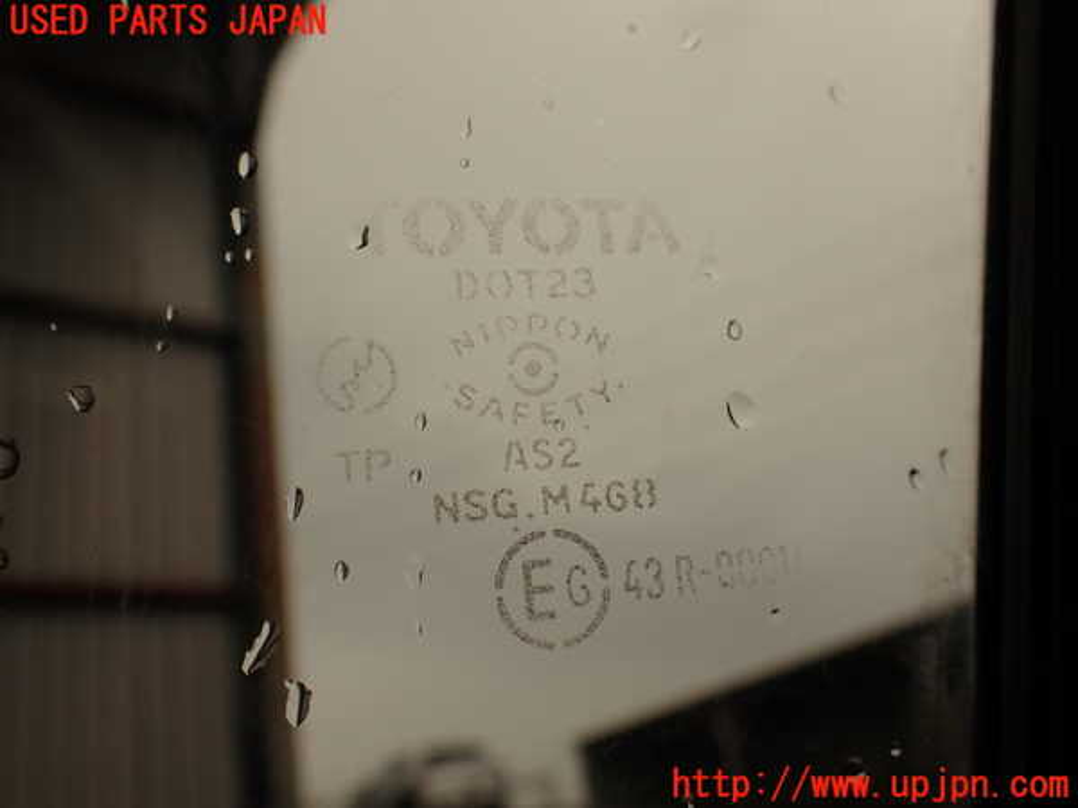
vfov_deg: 44.2
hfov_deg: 56.8
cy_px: 404
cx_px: 539
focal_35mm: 32
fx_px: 997
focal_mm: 5.79
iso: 100
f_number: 3.2
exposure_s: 1/500
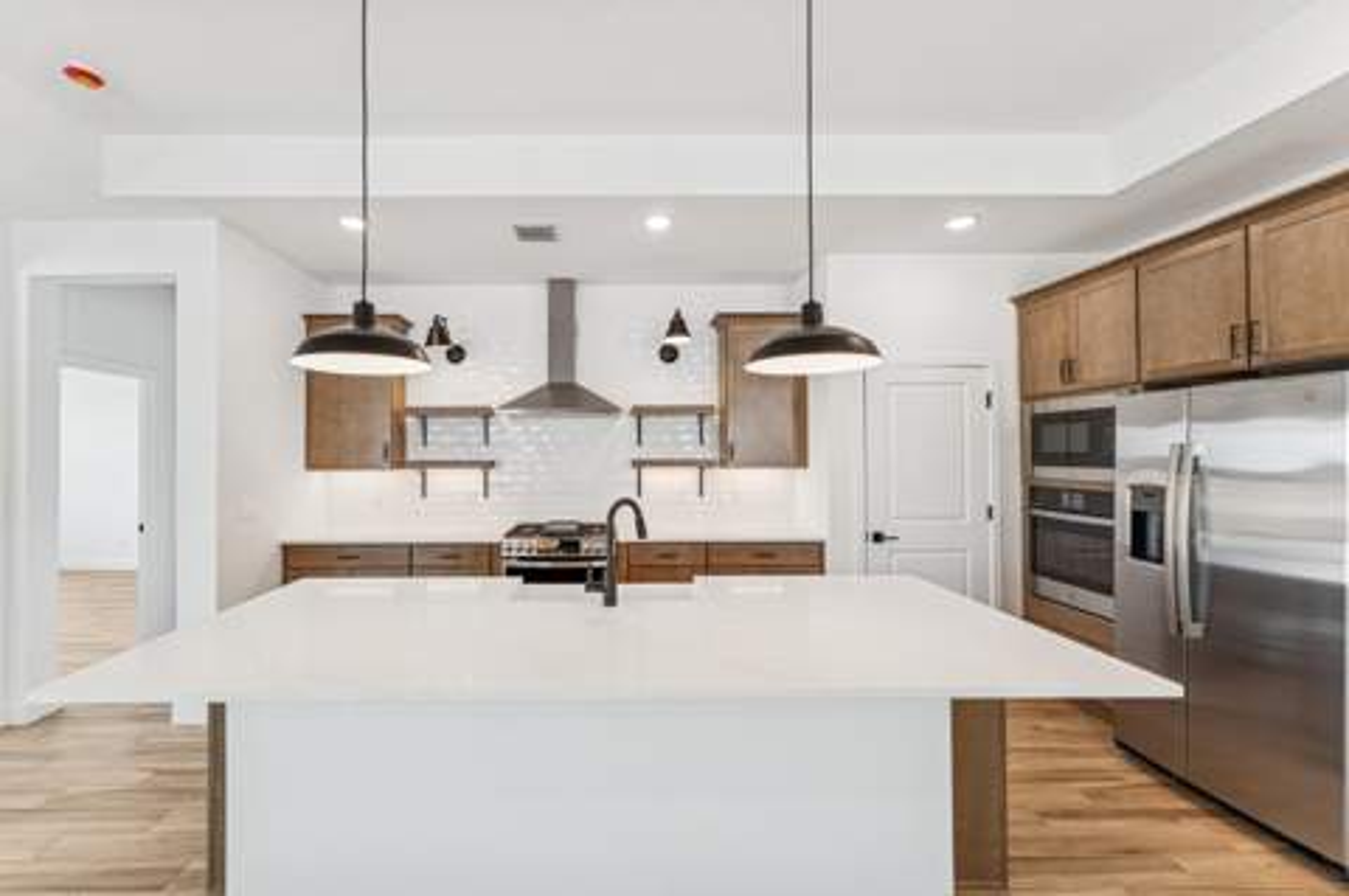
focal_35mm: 14
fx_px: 524
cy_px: 448
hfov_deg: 104.3
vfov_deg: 81.1
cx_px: 674
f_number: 8
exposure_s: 1/8
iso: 160
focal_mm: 14
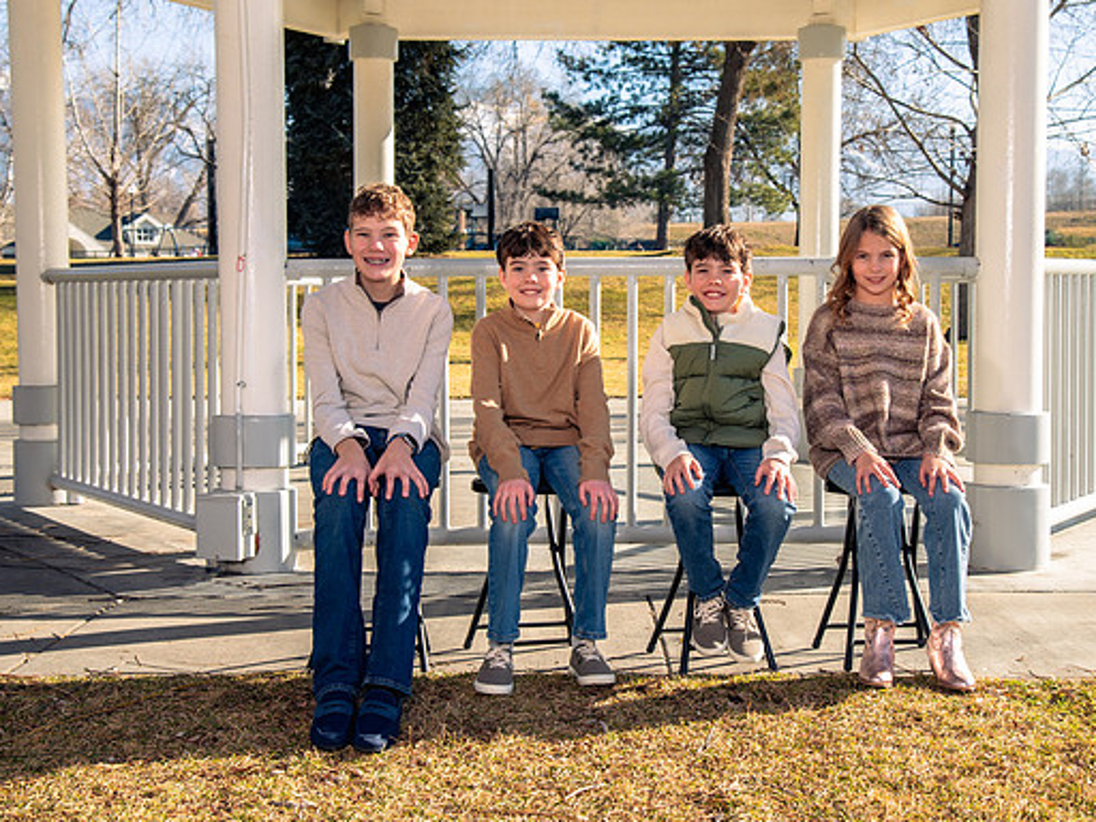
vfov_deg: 25.2
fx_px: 1836
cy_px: 384
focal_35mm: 58
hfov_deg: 33.2
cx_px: 591
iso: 250
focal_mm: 46
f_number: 7.1
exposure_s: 1/250
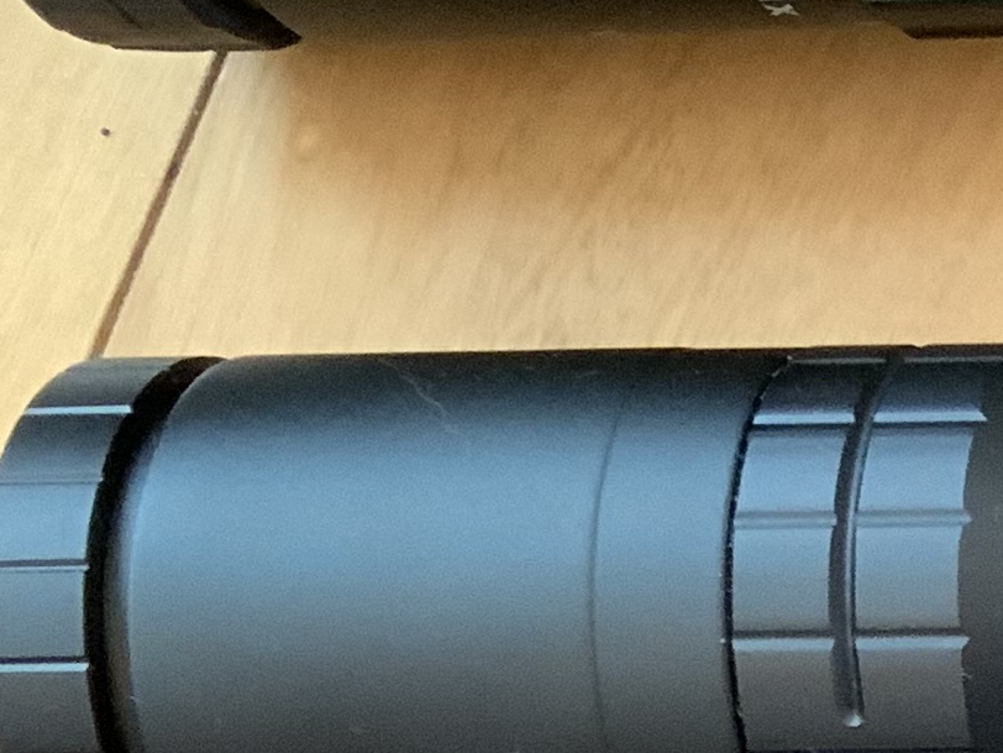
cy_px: 1140
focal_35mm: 144
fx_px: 4172
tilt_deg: -85.1
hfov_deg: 11.7
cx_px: 2237
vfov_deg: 10.0
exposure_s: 1/30
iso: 250
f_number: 1.8
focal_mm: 3
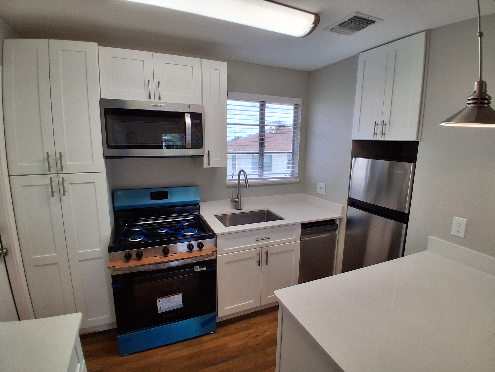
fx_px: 243
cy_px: 186
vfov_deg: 74.7
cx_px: 248
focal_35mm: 17
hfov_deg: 91.0
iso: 50
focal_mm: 1.4
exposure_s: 1/120
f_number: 2.2
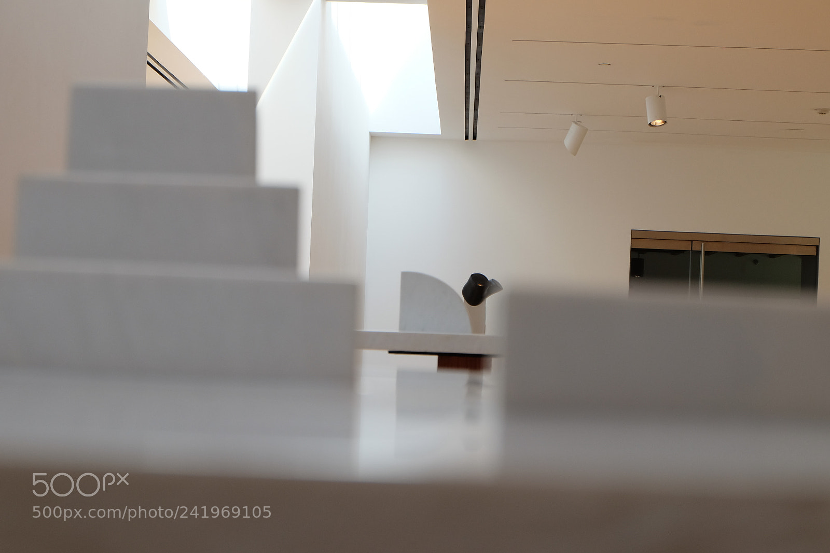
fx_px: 1613
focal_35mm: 70
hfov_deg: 28.8
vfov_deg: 19.4
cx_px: 415
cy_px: 276
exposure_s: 1/140
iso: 400
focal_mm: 46.7
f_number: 5.6
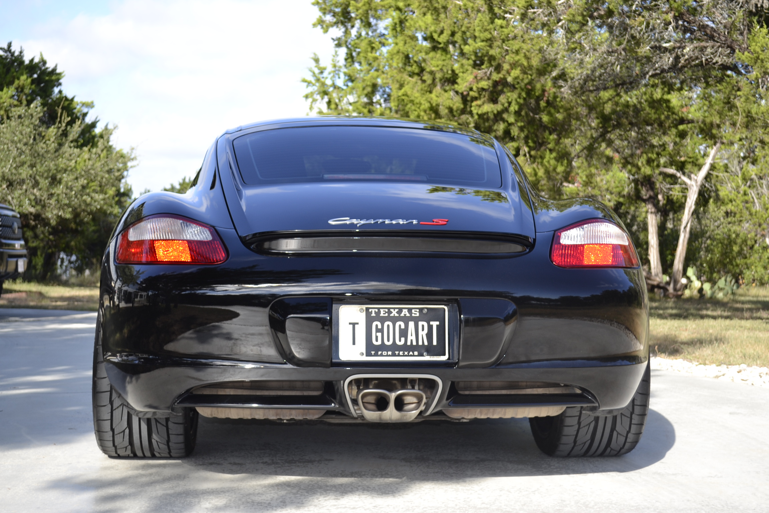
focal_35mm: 54
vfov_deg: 25.1
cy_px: 256
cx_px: 384
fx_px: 1153
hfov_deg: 36.9
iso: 100
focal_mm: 36
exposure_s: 1/200
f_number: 5.3
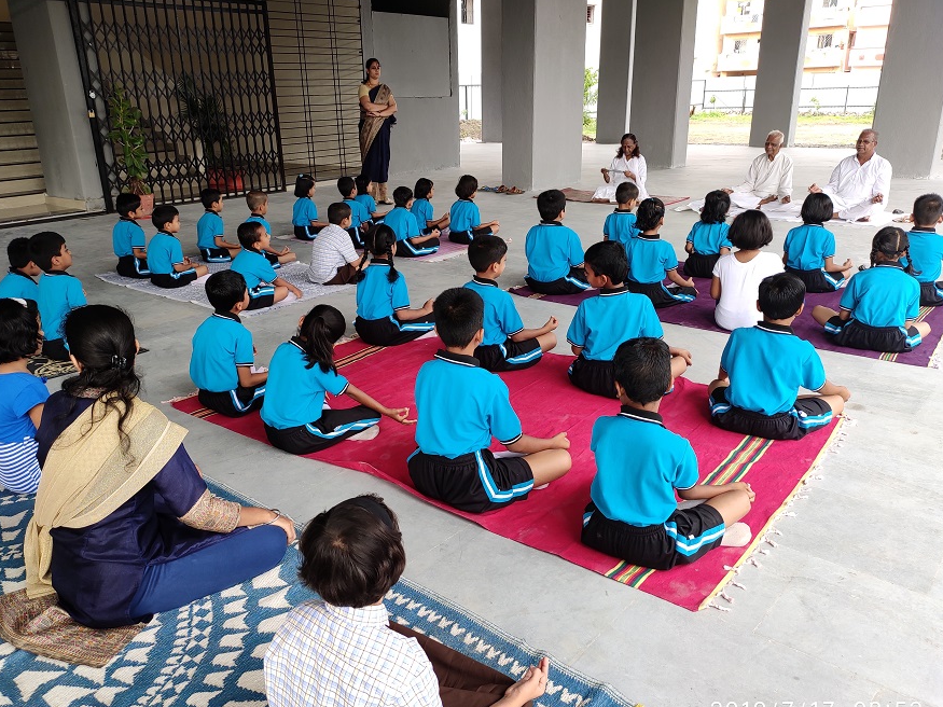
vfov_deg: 51.3
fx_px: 735
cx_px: 445
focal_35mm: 27
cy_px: 371
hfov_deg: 65.3
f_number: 1.79
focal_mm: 4.74
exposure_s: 1/100
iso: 112
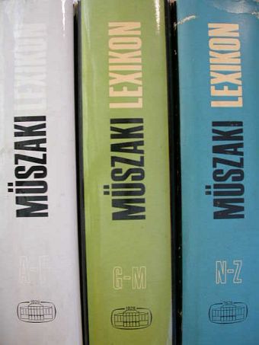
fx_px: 379
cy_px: 172
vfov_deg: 49.0
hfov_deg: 37.7
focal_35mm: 38
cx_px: 130
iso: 100
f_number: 2.6
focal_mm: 7.85
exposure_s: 1/38.6
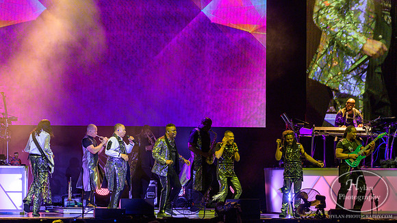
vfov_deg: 5.3
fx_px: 2428
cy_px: 116
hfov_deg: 9.3
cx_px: 182
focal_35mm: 231
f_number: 6.3
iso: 1600
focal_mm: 200
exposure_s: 1/400
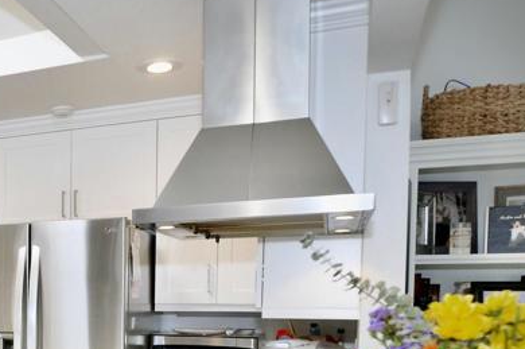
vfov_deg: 26.7
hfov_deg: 37.3
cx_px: -62
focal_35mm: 43
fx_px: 631
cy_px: 438
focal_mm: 11
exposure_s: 1/80
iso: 400
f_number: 4.5
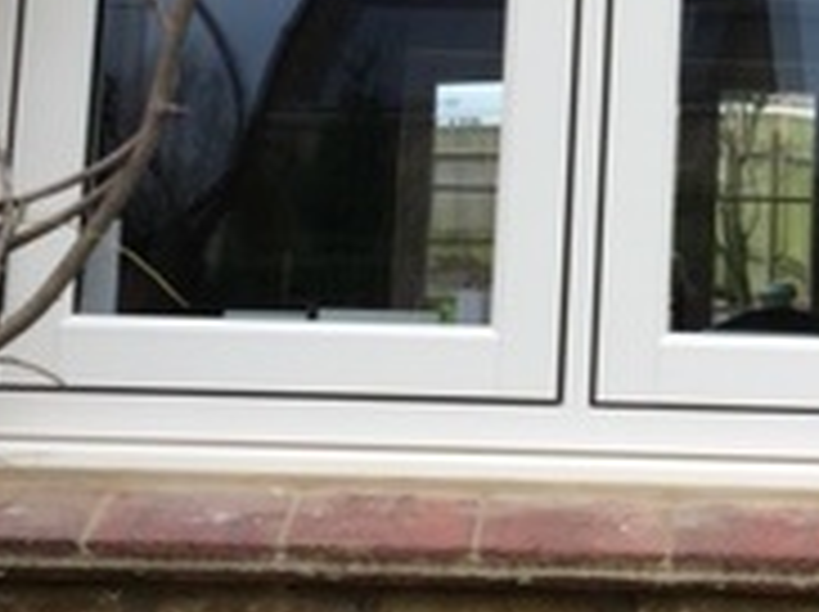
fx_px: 2410
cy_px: -76
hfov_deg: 19.0
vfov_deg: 14.1
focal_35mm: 102
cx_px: 734
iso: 40
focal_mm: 4.15
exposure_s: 1/120
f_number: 2.2
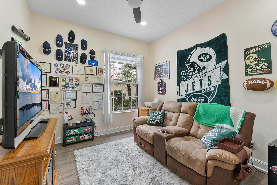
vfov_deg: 77.0
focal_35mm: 15
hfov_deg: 100.0
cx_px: 138
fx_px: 116
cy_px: 92
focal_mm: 15.1
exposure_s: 1/25
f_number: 8
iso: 500
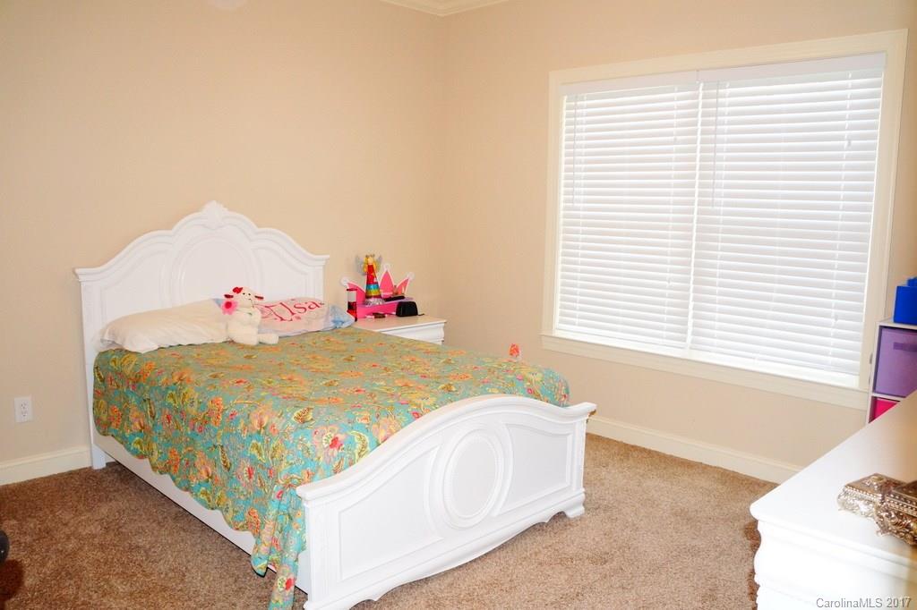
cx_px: 458
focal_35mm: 27
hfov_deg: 67.4
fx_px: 687
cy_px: 305
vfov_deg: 47.9
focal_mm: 18
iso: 1600
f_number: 5
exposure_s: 1/100
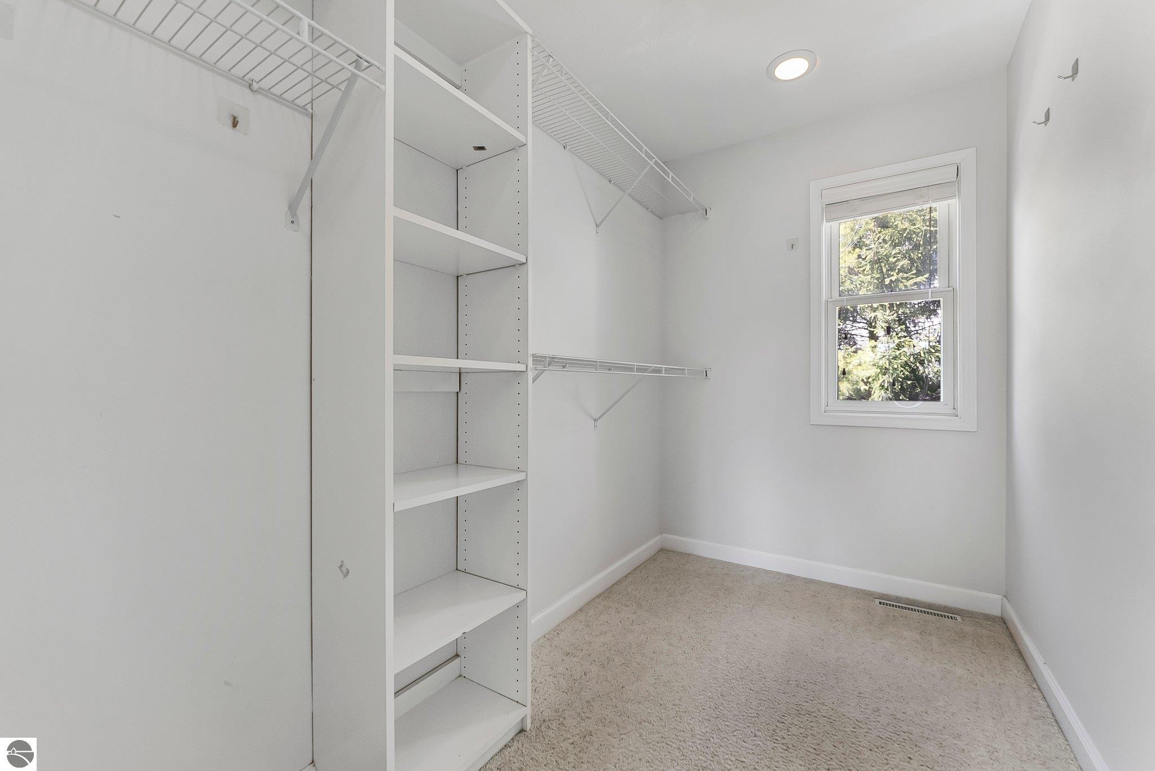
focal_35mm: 15
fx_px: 469
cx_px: 578
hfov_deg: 101.9
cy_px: 386
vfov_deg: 78.9
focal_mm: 14.6
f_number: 6.3
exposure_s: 1/125
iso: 1600
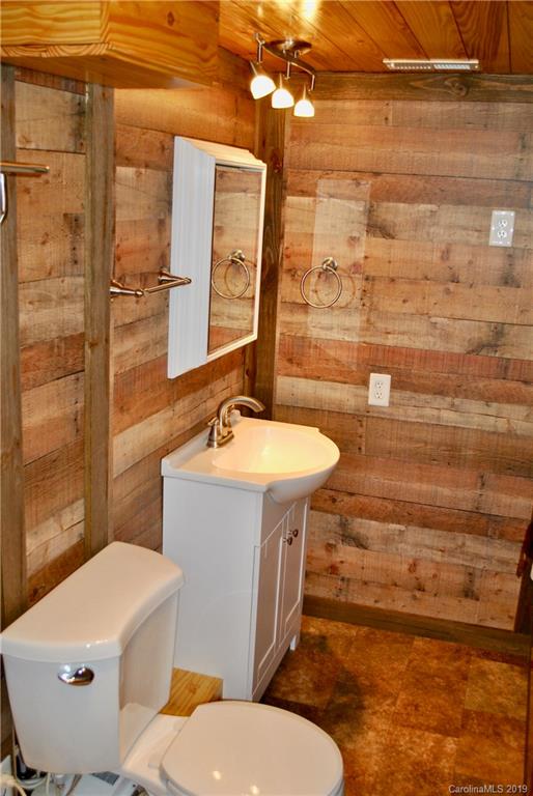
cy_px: 398
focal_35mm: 36
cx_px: 266
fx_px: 797
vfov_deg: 53.1
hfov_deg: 37.0
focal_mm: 24
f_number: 4
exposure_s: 1/60
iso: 200
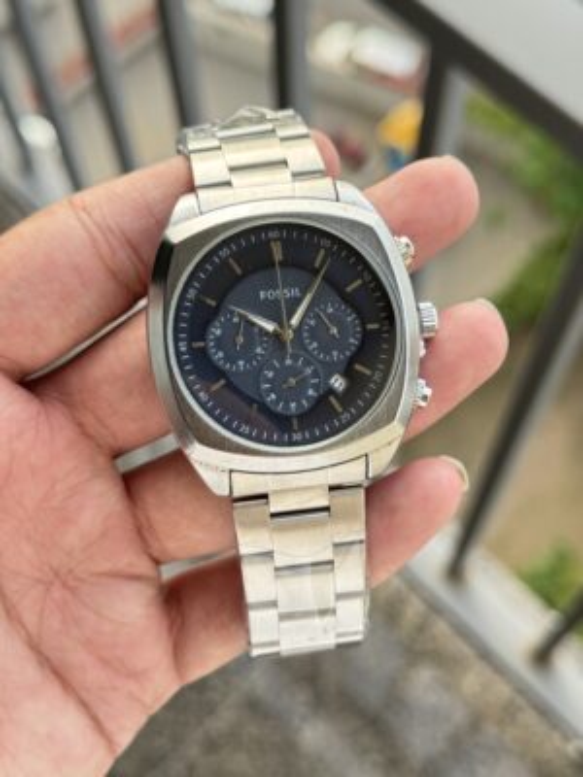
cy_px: 388
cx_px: 292
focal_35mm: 48
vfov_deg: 39.7
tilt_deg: -66.0
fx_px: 1078
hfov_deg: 30.3
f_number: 1.78
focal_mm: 6.76
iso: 64
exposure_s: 1/309
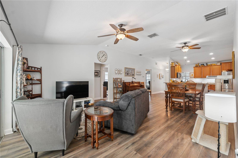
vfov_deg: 81.2
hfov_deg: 104.3
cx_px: 119
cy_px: 79
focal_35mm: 14
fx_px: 93
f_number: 8
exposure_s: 1/6
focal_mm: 14
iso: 400
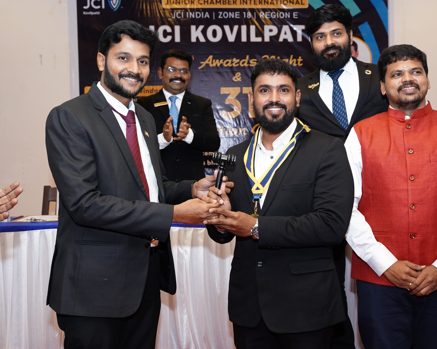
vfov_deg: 31.8
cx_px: 251
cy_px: 176
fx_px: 614
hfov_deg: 39.1
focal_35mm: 47
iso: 2000
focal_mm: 41.4
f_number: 5.6
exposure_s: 1/160
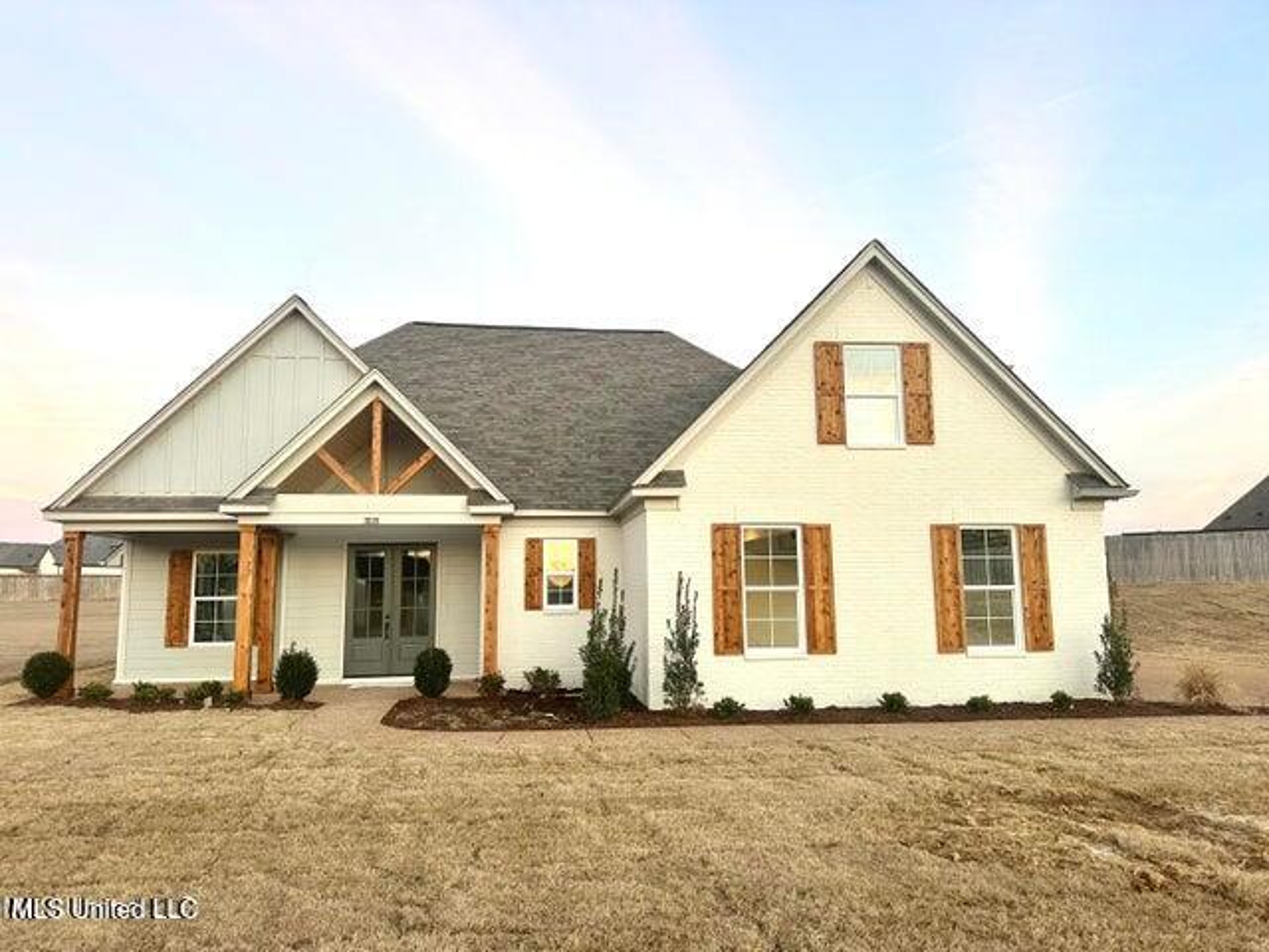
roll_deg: -0.4
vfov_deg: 56.8
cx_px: 634
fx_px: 880
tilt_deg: +8.7
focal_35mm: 24
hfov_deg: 71.6
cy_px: 476
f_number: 1.78
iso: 125
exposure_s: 1/121
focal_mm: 6.86
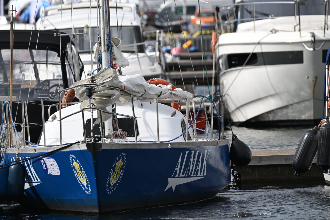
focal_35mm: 513
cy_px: 108
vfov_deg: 2.7
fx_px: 4703
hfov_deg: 4.0
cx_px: 124
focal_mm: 390
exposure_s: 1/500
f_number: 6
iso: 100
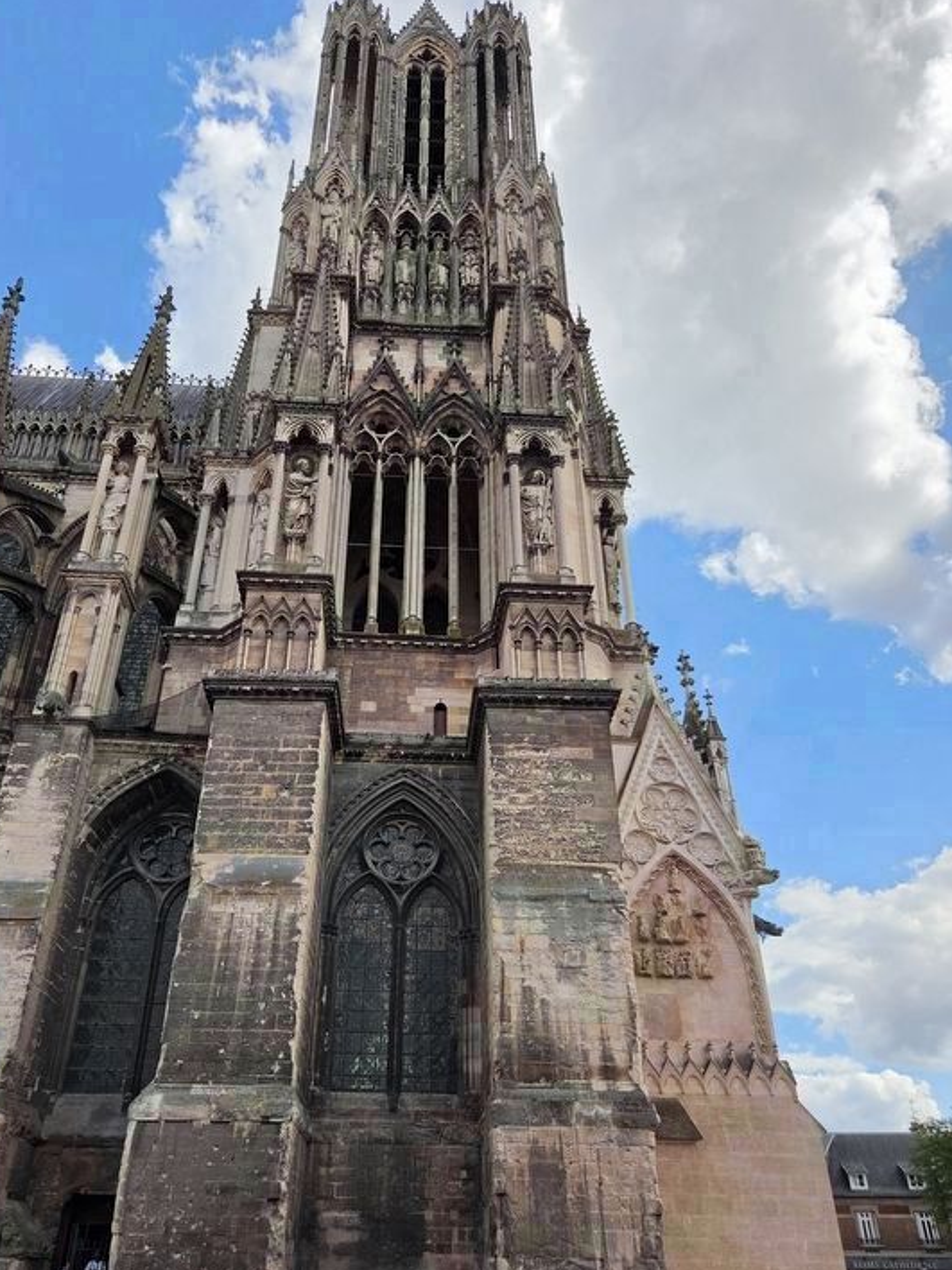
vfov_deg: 67.2
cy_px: 678
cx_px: 428
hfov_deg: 53.0
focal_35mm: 26
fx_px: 953
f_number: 1.8
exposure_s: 1/4770
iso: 80
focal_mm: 5.4
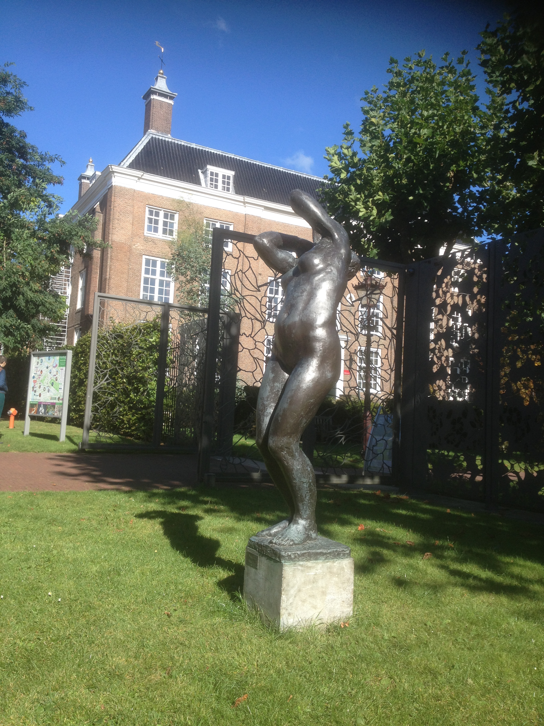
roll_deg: +0.6
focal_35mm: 35
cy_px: 363
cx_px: 272
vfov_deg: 52.6
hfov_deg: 40.7
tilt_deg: +3.5
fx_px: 733
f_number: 2.4
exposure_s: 1/876
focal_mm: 4.28
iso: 50
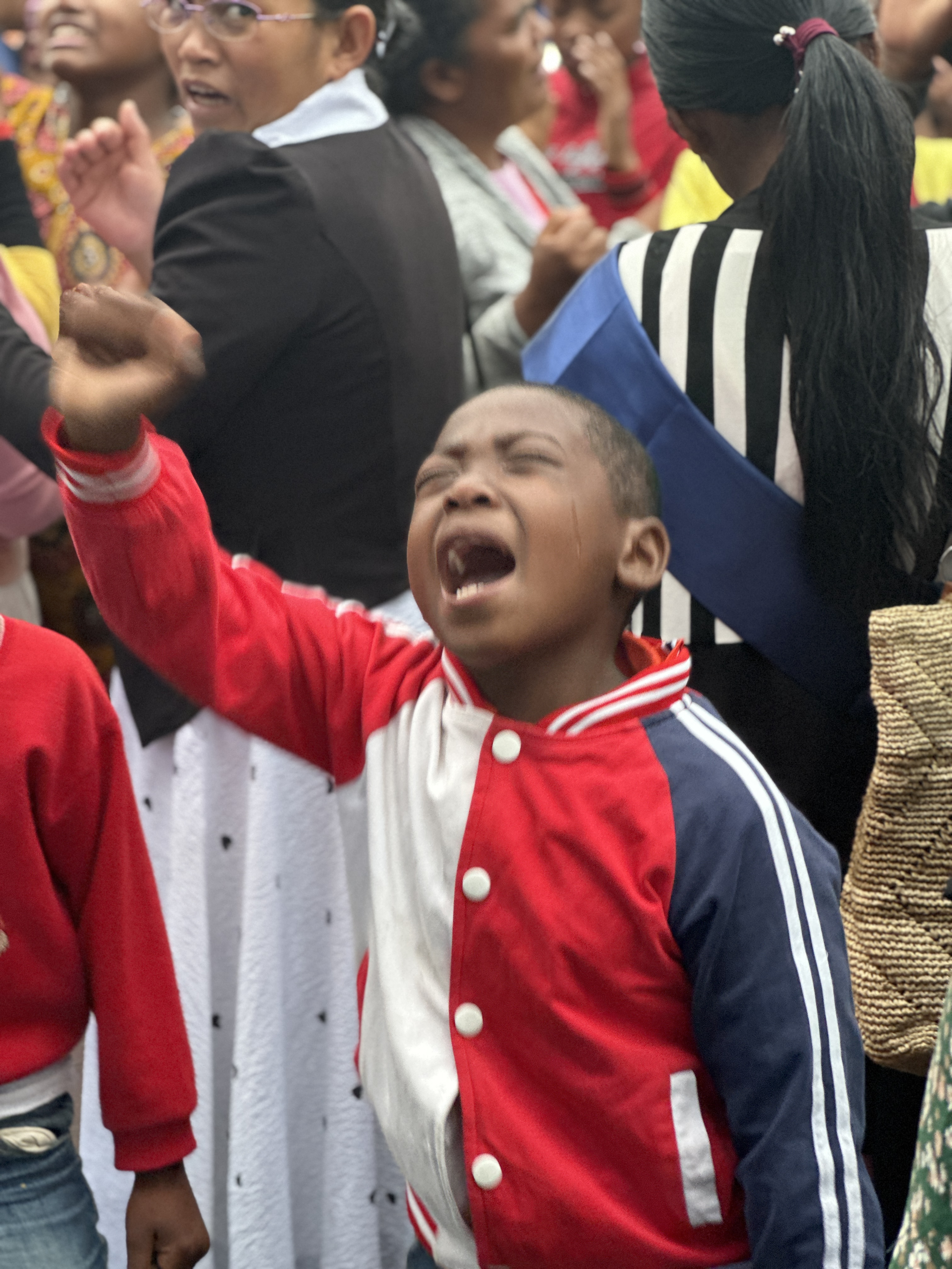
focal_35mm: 77
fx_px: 2824
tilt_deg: -12.9
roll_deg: -0.2
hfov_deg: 19.1
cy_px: 634
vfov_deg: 25.3
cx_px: 476
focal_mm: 9
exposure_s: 1/35
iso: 400
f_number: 2.8
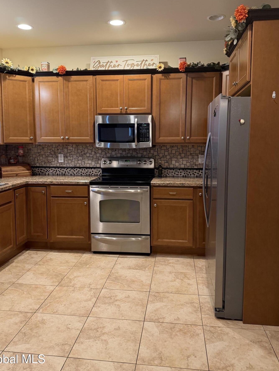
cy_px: 169
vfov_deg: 65.2
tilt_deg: -4.6
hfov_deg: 51.3
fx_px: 290
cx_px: 140
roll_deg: +0.7
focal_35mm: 27
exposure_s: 1/60
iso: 320
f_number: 1.78
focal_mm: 6.76
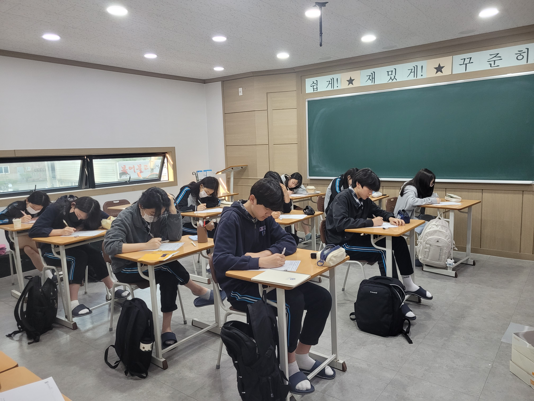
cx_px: 267
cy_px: 200
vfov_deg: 53.1
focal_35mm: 26
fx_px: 401
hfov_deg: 67.3
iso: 320
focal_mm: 5.4
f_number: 1.8
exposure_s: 1/120
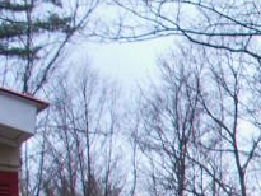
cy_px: 393
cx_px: 629
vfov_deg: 8.1
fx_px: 1320
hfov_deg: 9.9
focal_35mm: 175
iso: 80
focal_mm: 7.54
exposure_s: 1/80
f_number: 2.8
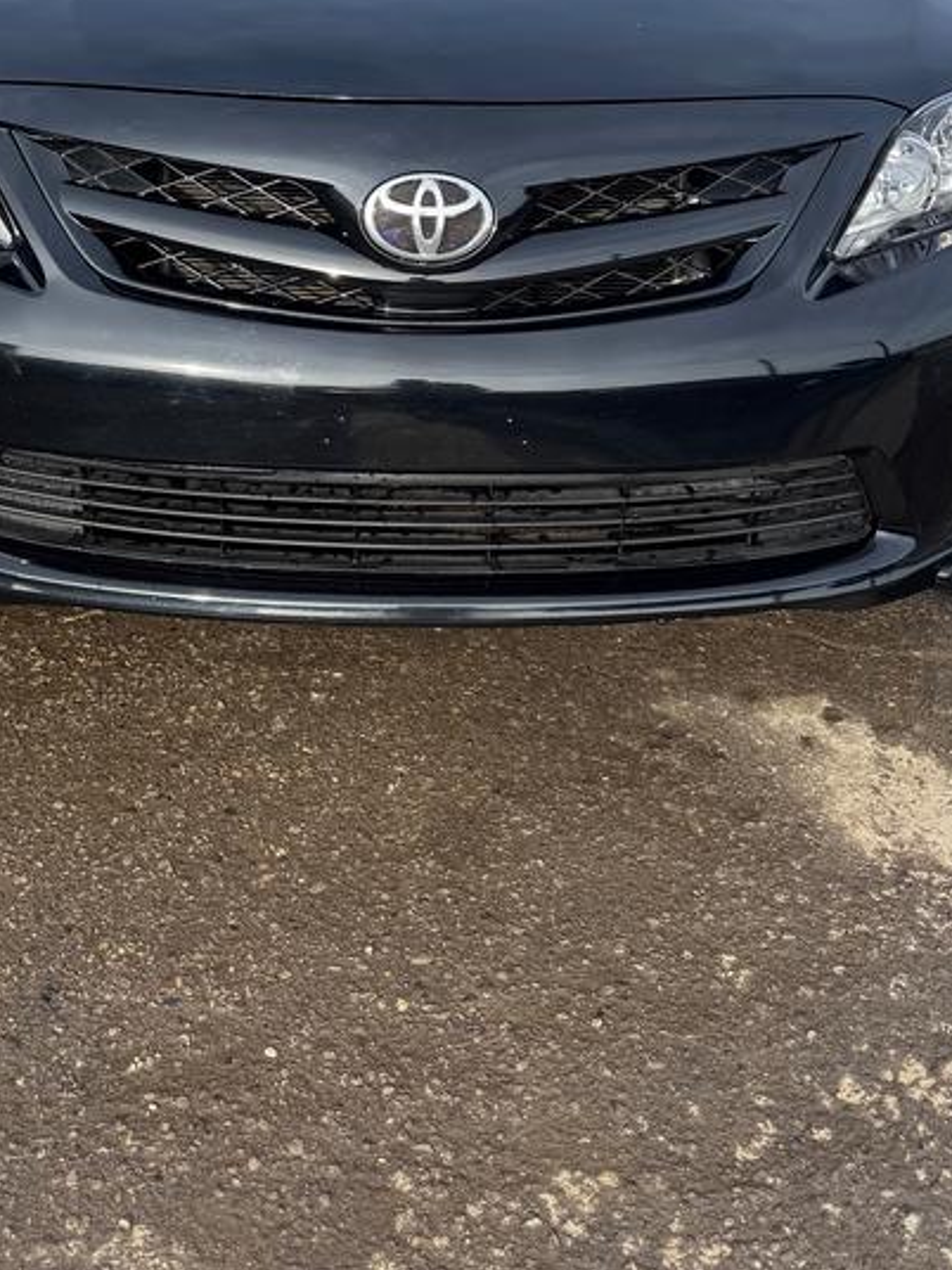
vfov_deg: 41.1
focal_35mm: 43
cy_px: 173
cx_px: 429
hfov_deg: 33.6
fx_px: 1577
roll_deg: +0.8
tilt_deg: -15.4
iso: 80
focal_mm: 6.76
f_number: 1.78
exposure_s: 1/2105
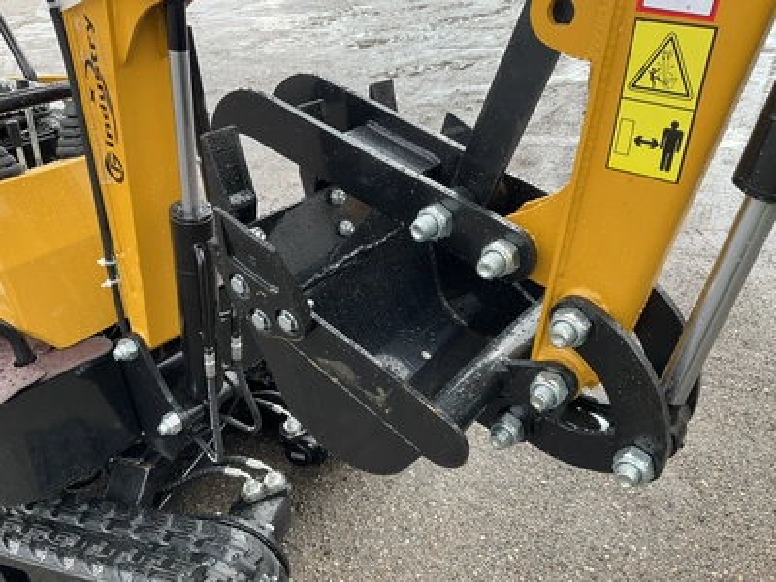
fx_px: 650
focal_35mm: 29
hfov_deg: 61.7
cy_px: 291
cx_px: 388
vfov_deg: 48.2
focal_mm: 3
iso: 25
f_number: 1.8
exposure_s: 1/277
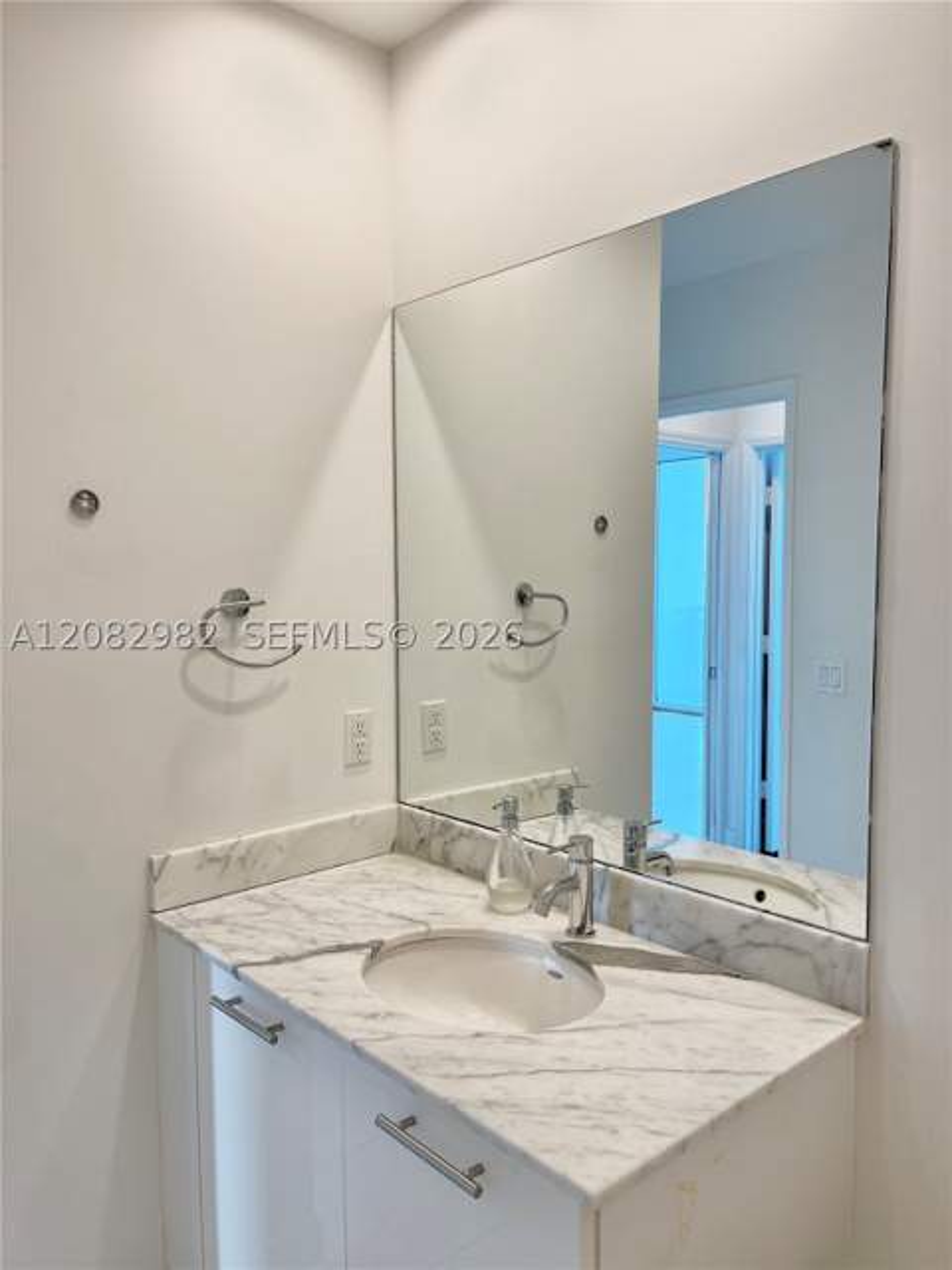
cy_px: 635
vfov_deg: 67.3
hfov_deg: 53.1
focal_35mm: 26
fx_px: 953
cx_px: 476
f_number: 1.6
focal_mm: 5.1
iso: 64
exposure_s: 1/111
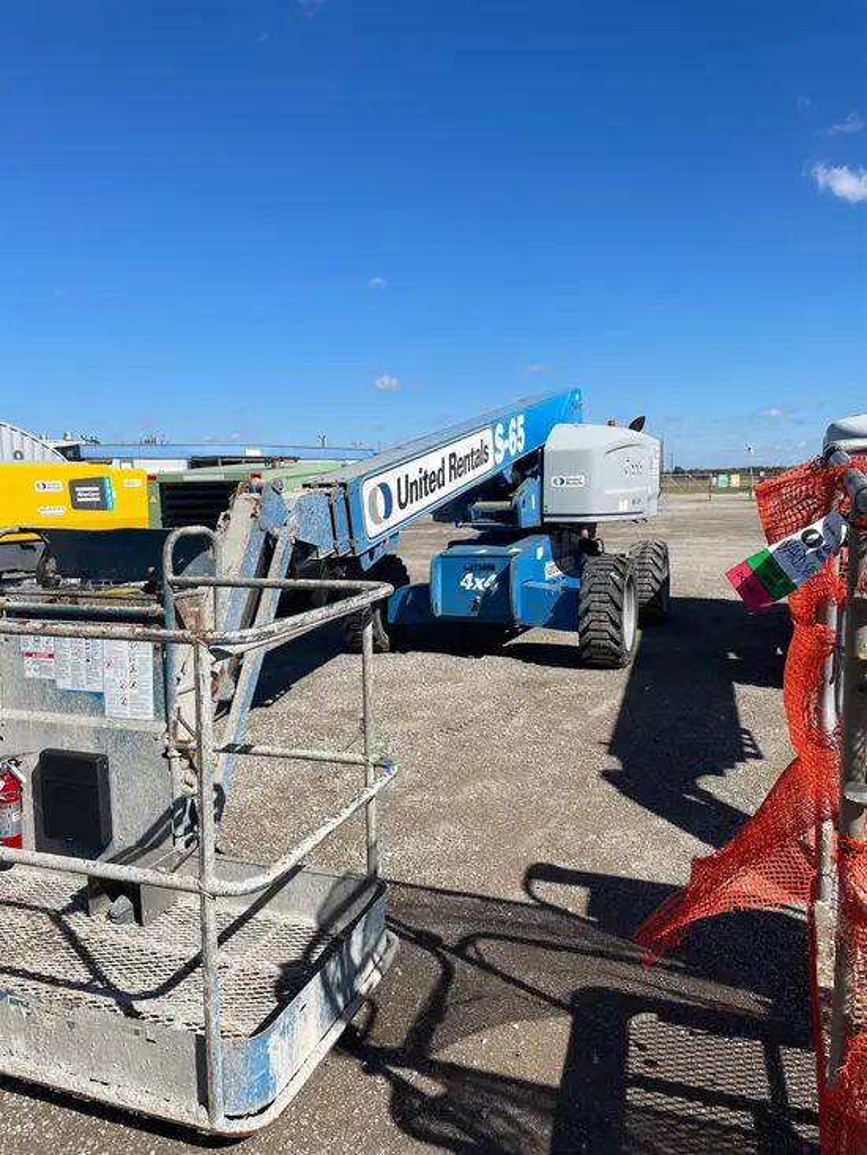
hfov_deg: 53.1
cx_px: 434
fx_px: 868
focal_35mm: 26
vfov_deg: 67.3
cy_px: 578
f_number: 1.6
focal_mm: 4.2
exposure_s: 1/6897
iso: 50
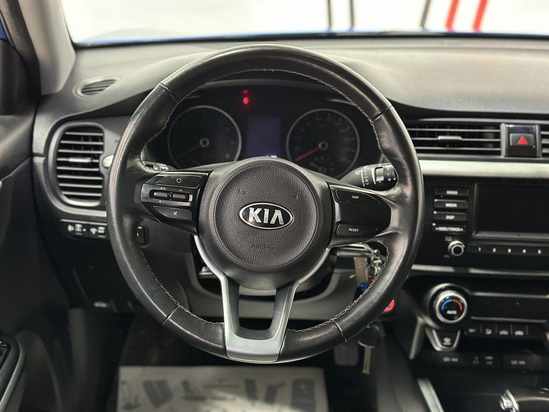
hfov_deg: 39.7
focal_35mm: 48
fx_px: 761
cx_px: 274
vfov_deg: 30.3
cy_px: 206
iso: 640
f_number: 1.78
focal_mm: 6.86
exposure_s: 1/25
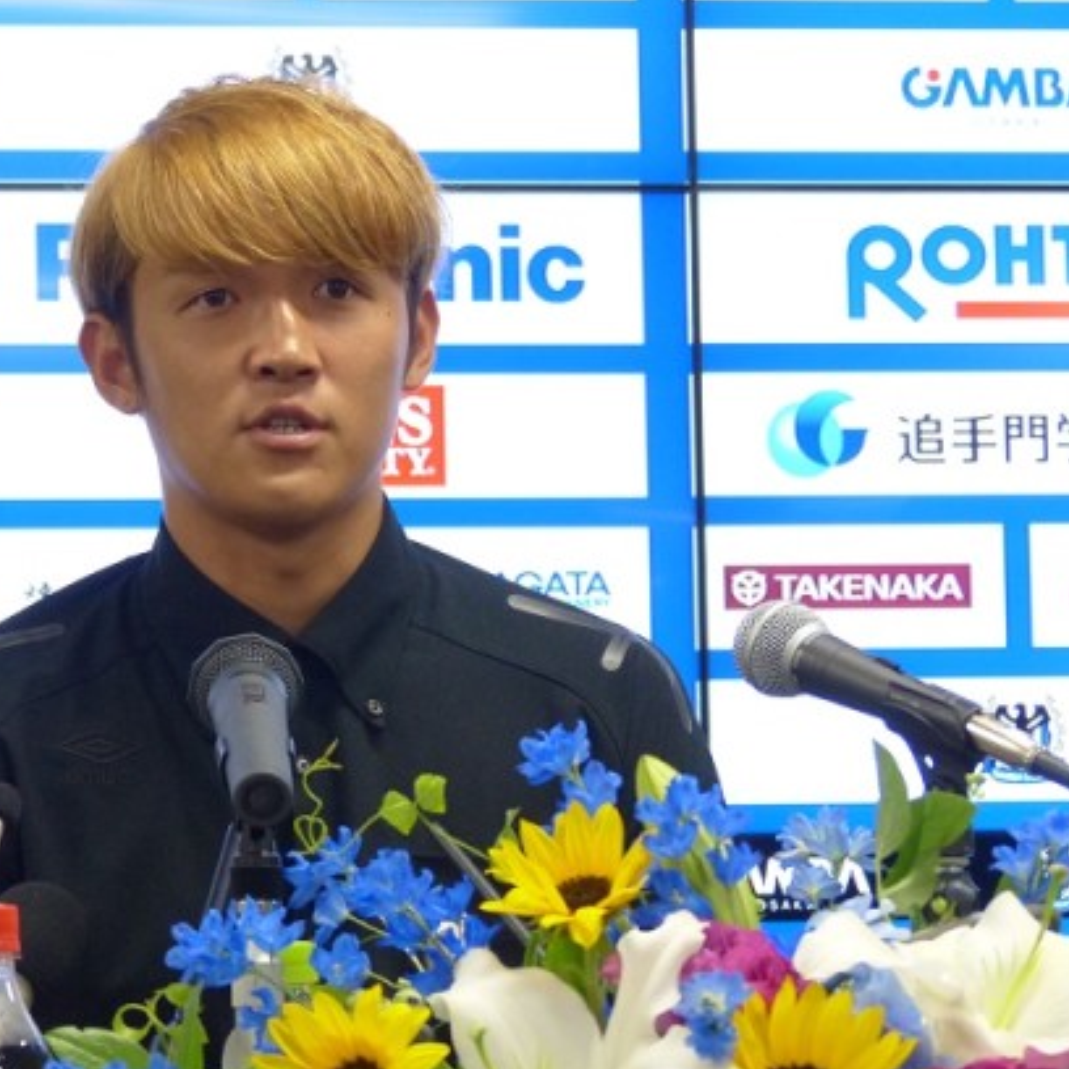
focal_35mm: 158
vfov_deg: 11.1
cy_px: 616
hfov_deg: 11.0
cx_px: 252
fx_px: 5520
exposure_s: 1/60
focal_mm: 20.5
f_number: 2.8
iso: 320
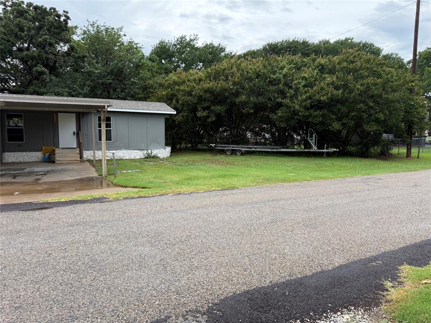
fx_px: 299
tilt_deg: -5.2
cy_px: 162
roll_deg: -1.4
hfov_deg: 71.6
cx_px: 216
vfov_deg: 56.8
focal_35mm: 24
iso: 100
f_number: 1.78
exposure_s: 1/1314
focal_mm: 6.76
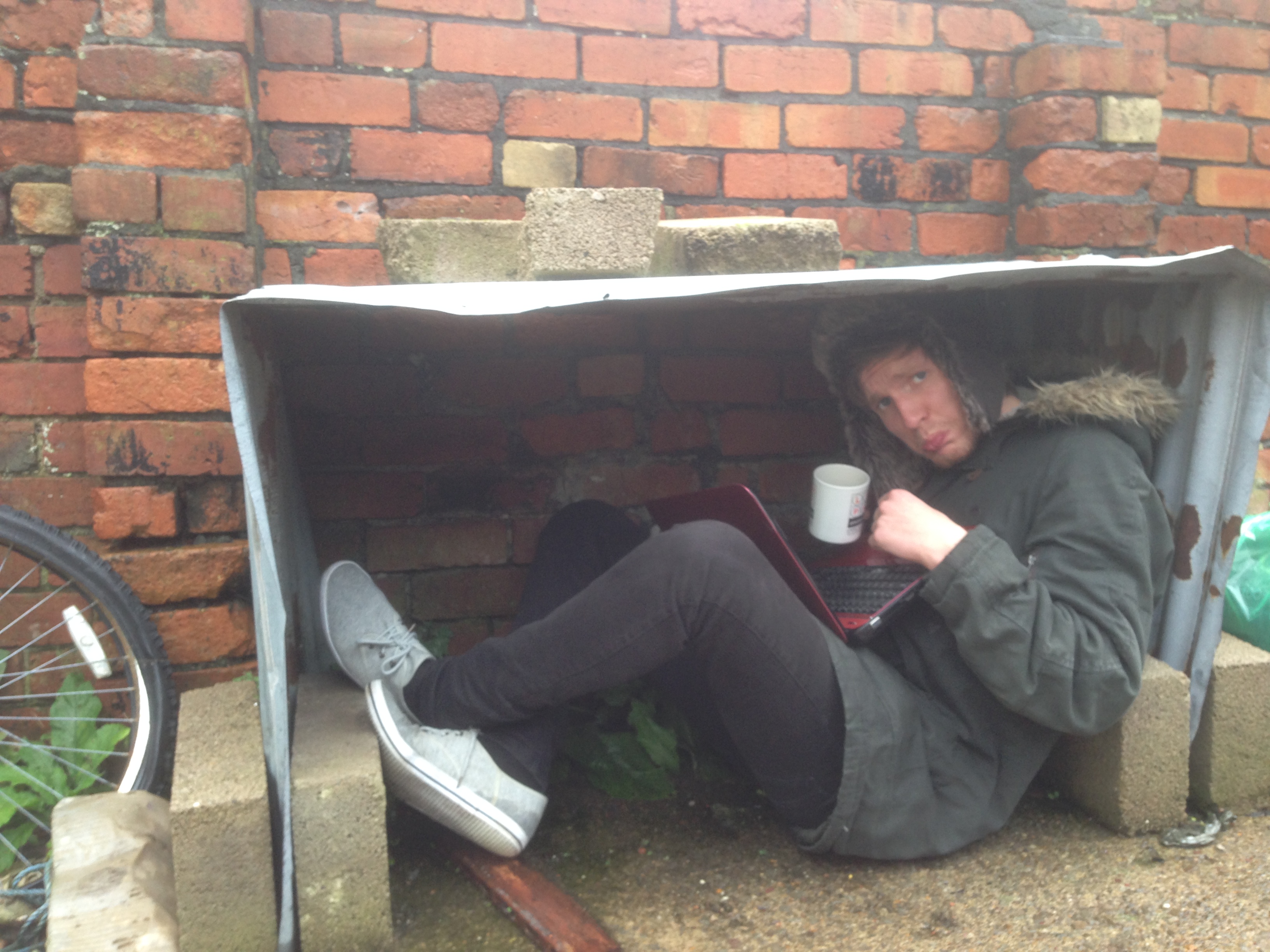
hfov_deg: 55.4
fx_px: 1211
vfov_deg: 42.9
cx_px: 635
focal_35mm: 33
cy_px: 476
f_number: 2.4
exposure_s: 1/20
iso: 64
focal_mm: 4.12
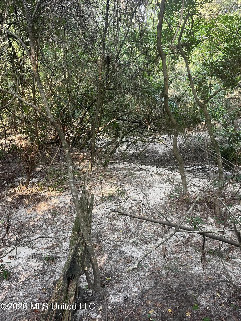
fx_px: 241
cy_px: 160
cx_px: 120
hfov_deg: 53.1
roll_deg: +1.8
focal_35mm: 26
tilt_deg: -14.7
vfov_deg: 67.3
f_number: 1.6
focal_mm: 5.1
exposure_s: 1/63
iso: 125
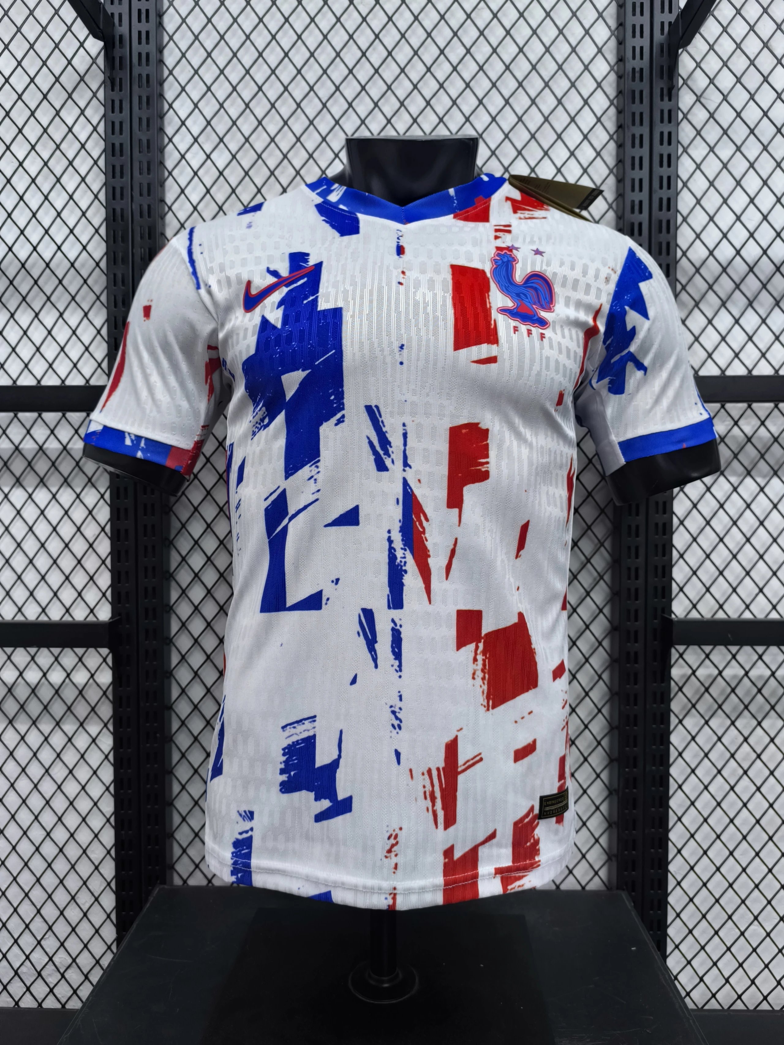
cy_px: 522
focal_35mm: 23
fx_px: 695
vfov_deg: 73.9
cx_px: 392
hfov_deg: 58.9
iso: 500
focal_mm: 6.14
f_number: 1.65
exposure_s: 1/50
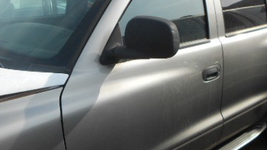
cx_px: 158
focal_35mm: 47
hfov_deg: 43.5
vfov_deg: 25.4
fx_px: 333
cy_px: 86
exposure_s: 1/640
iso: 80
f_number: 3.2
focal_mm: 4.6
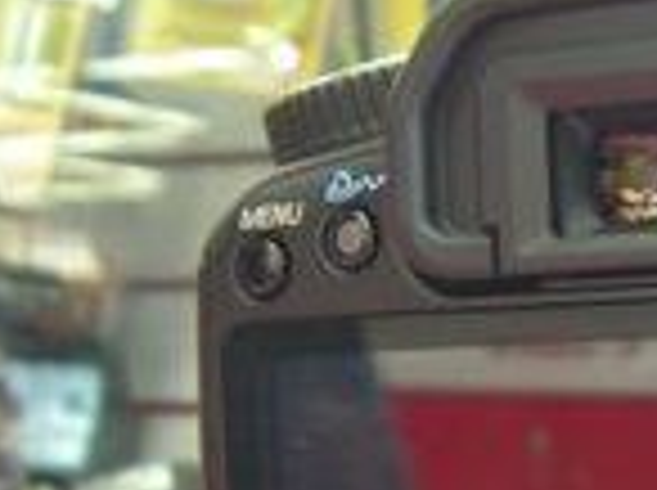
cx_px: 920
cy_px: 564
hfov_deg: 16.5
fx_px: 2103
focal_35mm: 111
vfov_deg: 13.0
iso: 200
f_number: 3.2
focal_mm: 6
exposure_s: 1/5
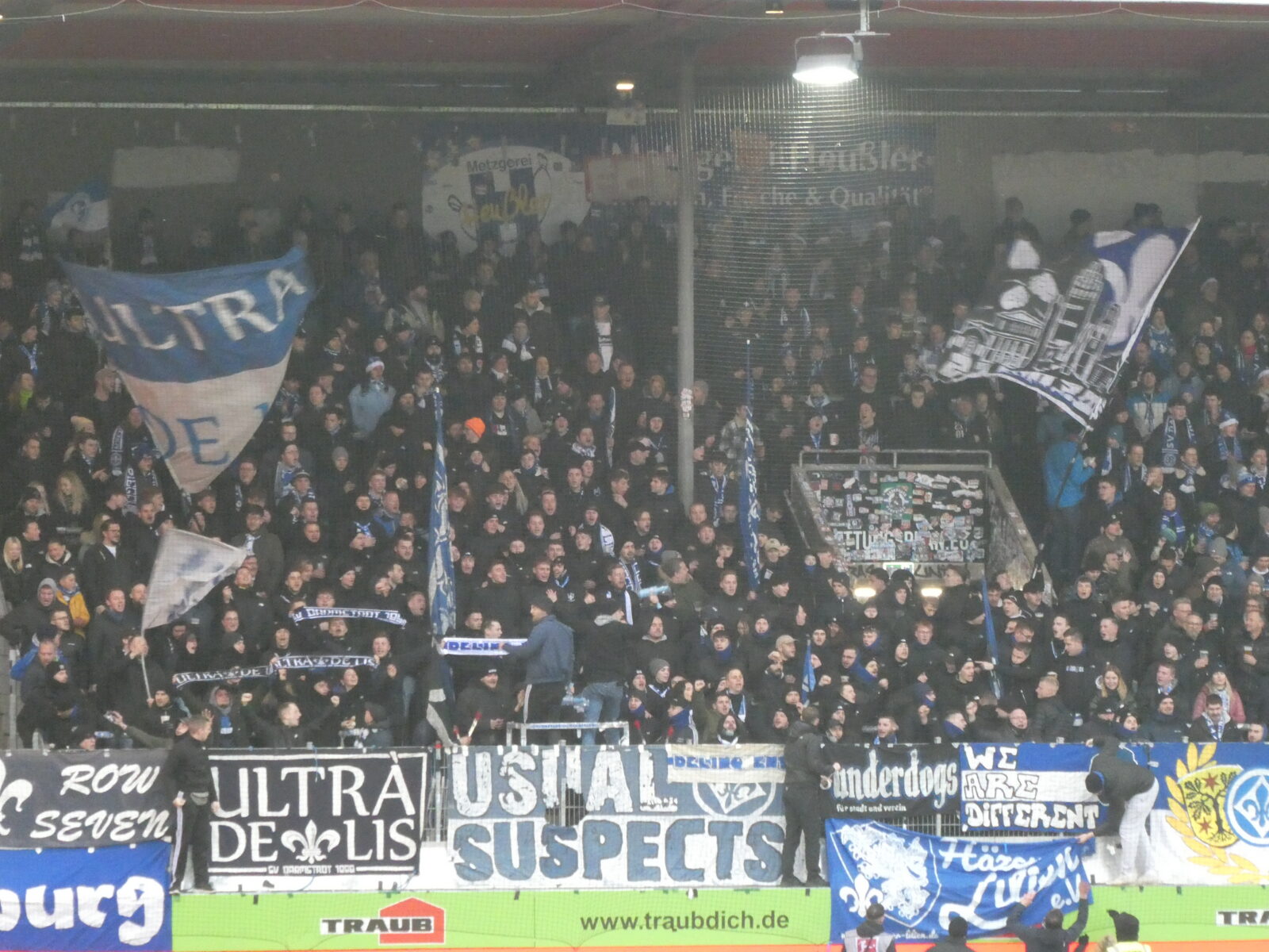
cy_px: 476
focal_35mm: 250
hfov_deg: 7.9
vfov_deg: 5.9
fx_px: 9165
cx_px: 634
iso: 1600
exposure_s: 1/80
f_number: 5.6
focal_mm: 44.8
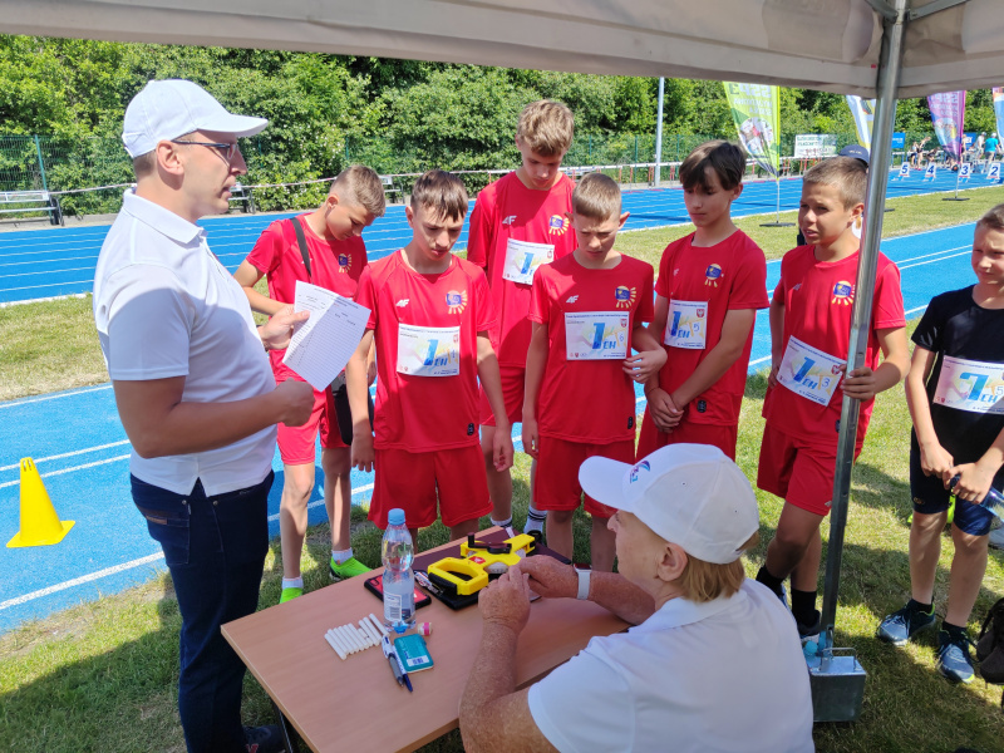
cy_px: 376
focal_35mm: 27
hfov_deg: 65.3
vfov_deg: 51.4
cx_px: 502
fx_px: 783
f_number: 1.9
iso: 100
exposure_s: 1/1263
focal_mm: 5.52
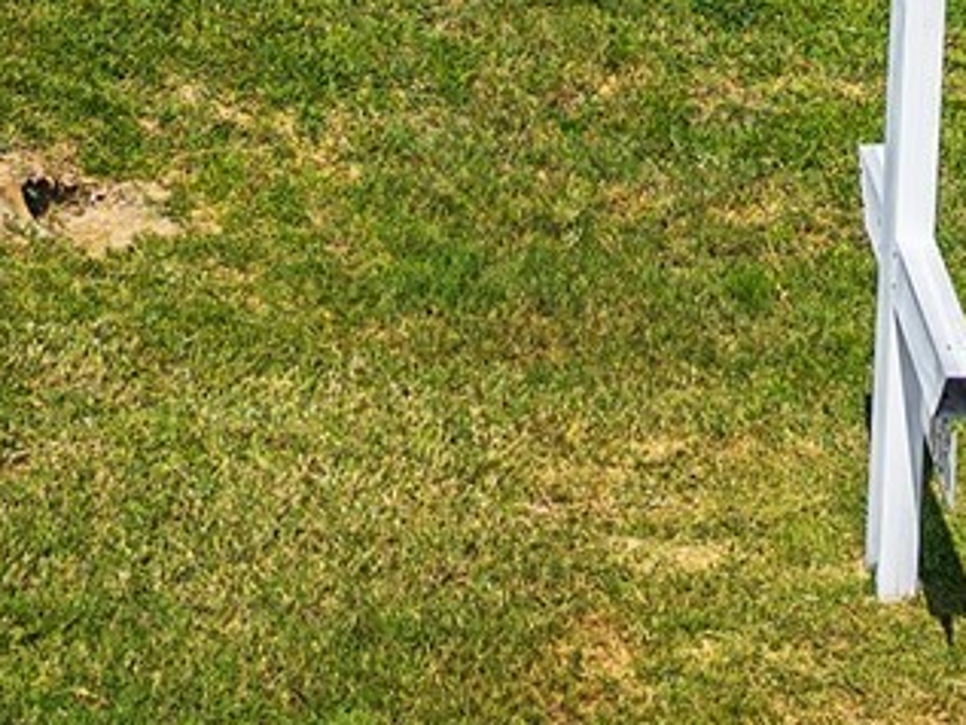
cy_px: -883
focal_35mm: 121
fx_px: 3378
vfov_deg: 10.8
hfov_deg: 16.3
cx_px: 411
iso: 100
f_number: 1.8
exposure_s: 1/4000
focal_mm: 8.67
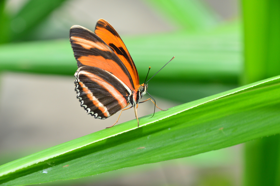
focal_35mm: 240
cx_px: 140
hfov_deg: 8.6
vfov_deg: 5.7
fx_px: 1865
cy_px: 93
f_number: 10
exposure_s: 1/125
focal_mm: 160
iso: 400
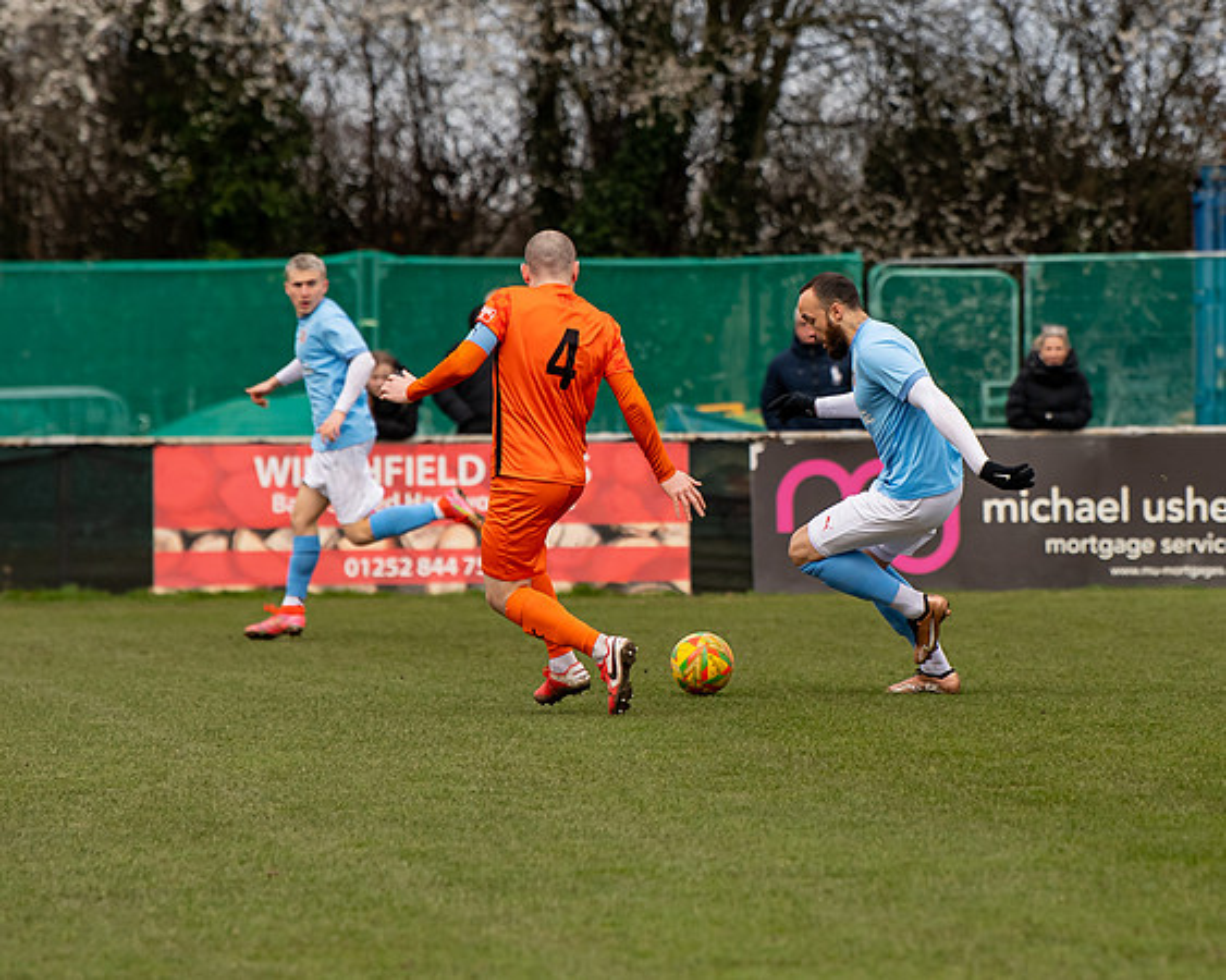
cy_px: 397
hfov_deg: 5.2
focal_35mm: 371
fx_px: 13475
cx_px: 865
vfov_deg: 4.2
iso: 500
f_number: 4
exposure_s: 1/1600
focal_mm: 200
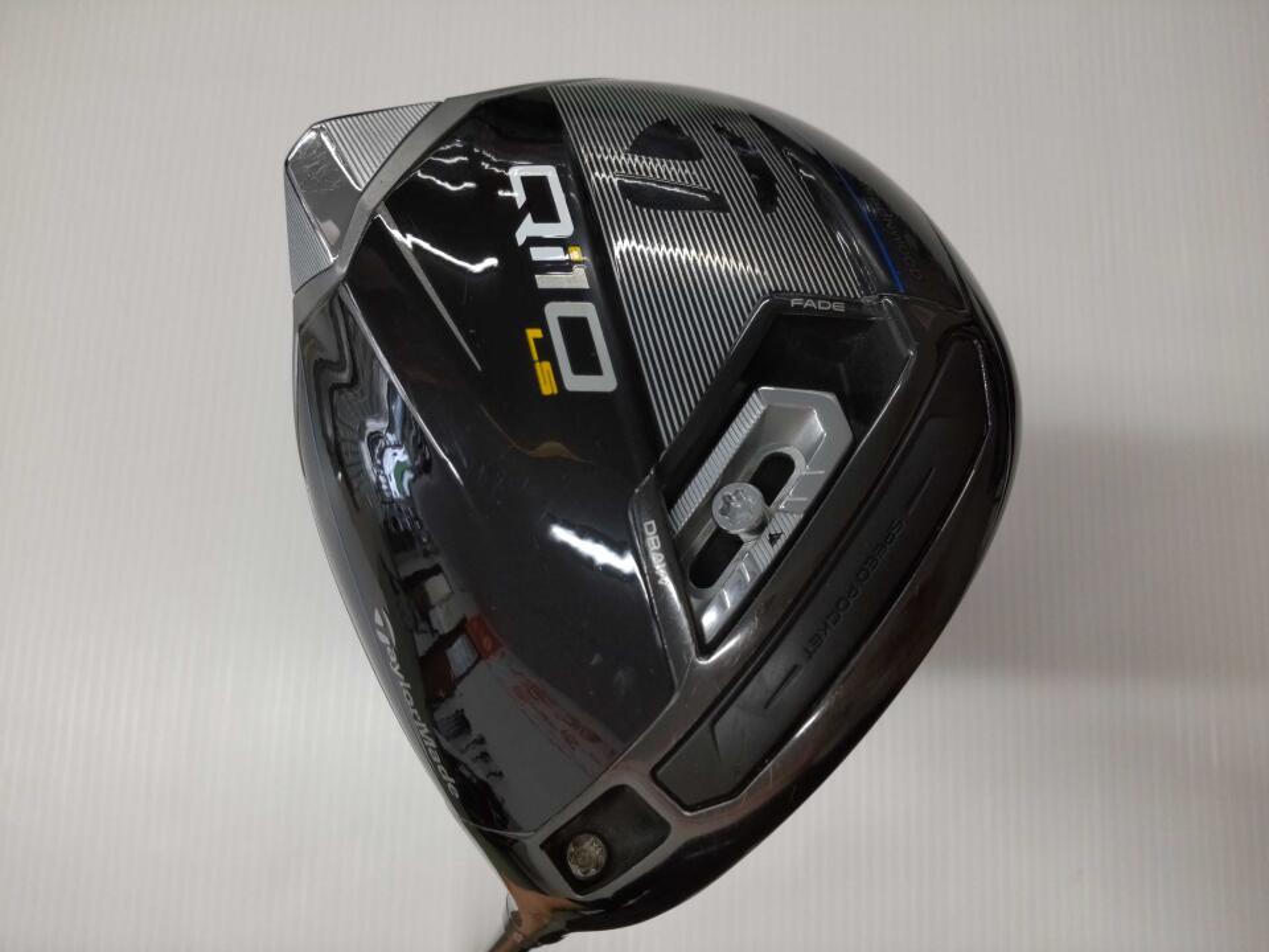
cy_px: 476
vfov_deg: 56.8
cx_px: 634
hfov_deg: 71.6
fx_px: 880
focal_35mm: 24
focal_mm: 3.43
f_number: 2
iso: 63
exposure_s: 1/50
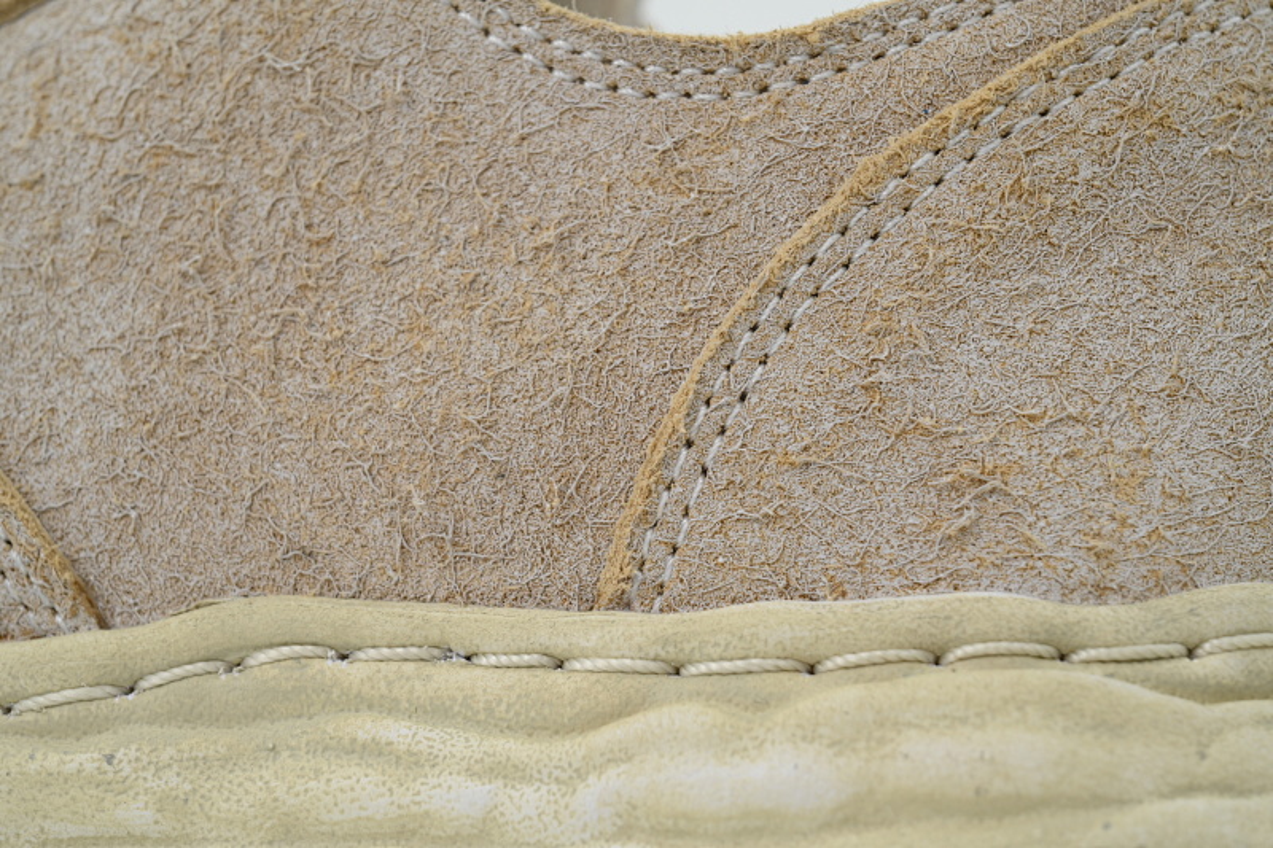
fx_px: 3606
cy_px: 424
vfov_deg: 13.4
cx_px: 636
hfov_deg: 20.0
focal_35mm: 102
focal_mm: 102
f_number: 13
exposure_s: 1/100
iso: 400
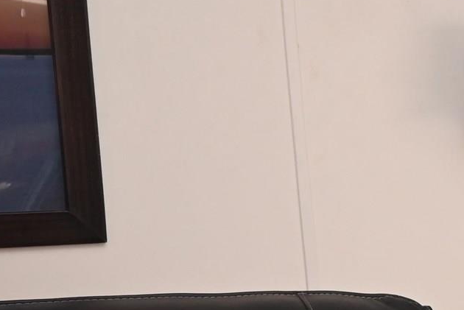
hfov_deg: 14.6
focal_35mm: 117
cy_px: 331
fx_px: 1509
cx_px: 912
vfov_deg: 11.6
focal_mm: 24
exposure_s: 1/60
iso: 1250
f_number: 4
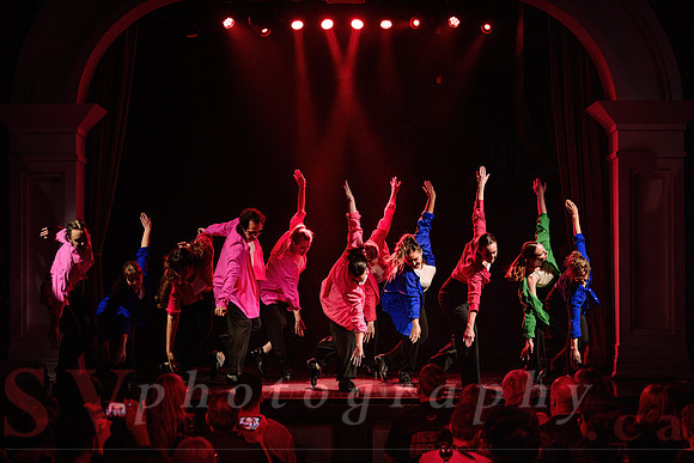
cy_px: 232
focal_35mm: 89
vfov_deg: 15.4
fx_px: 1714
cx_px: 347
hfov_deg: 22.9
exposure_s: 1/200
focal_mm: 85
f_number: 2.8
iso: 1600
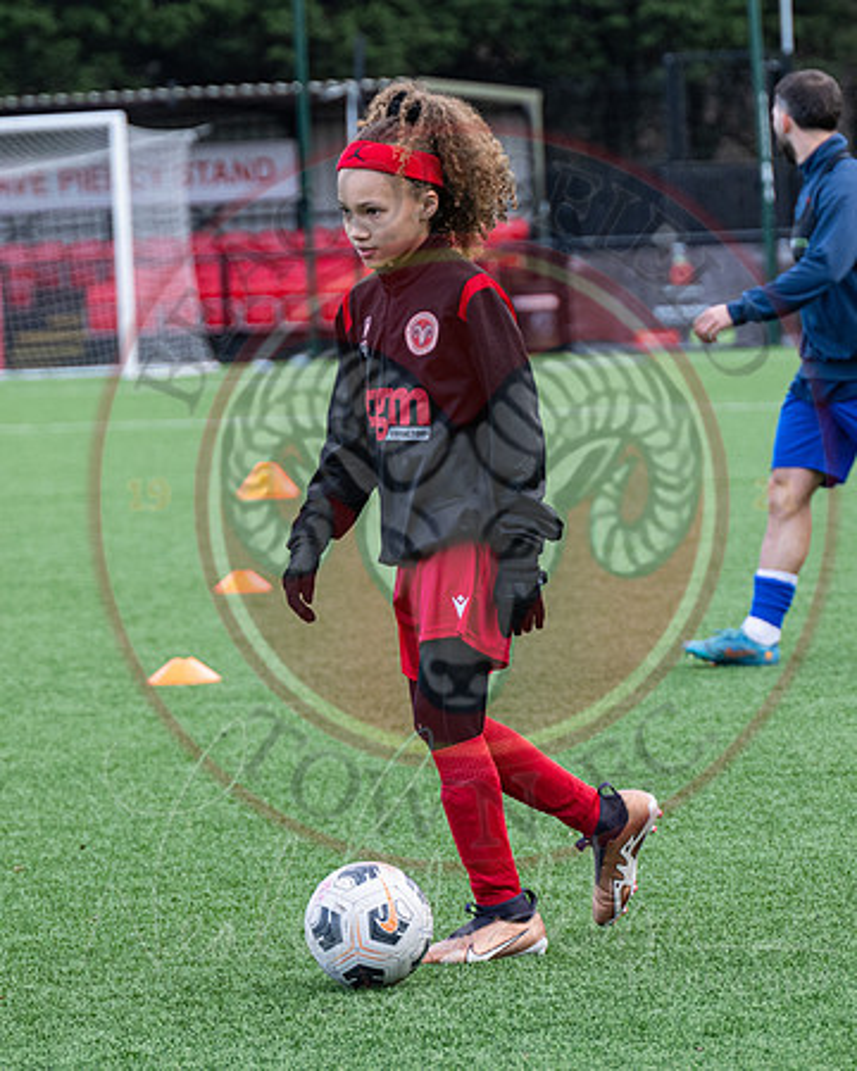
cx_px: 618
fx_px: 6563
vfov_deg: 9.3
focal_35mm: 207
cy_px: 536
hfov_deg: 7.5
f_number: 4
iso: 800
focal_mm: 98
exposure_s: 1/1250
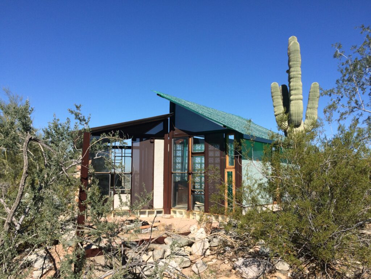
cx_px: 186
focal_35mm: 29
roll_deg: -0.6
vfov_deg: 48.2
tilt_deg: +5.5
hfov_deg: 61.7
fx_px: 311
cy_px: 140
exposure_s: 1/2160
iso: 32
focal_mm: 4.15
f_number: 2.2
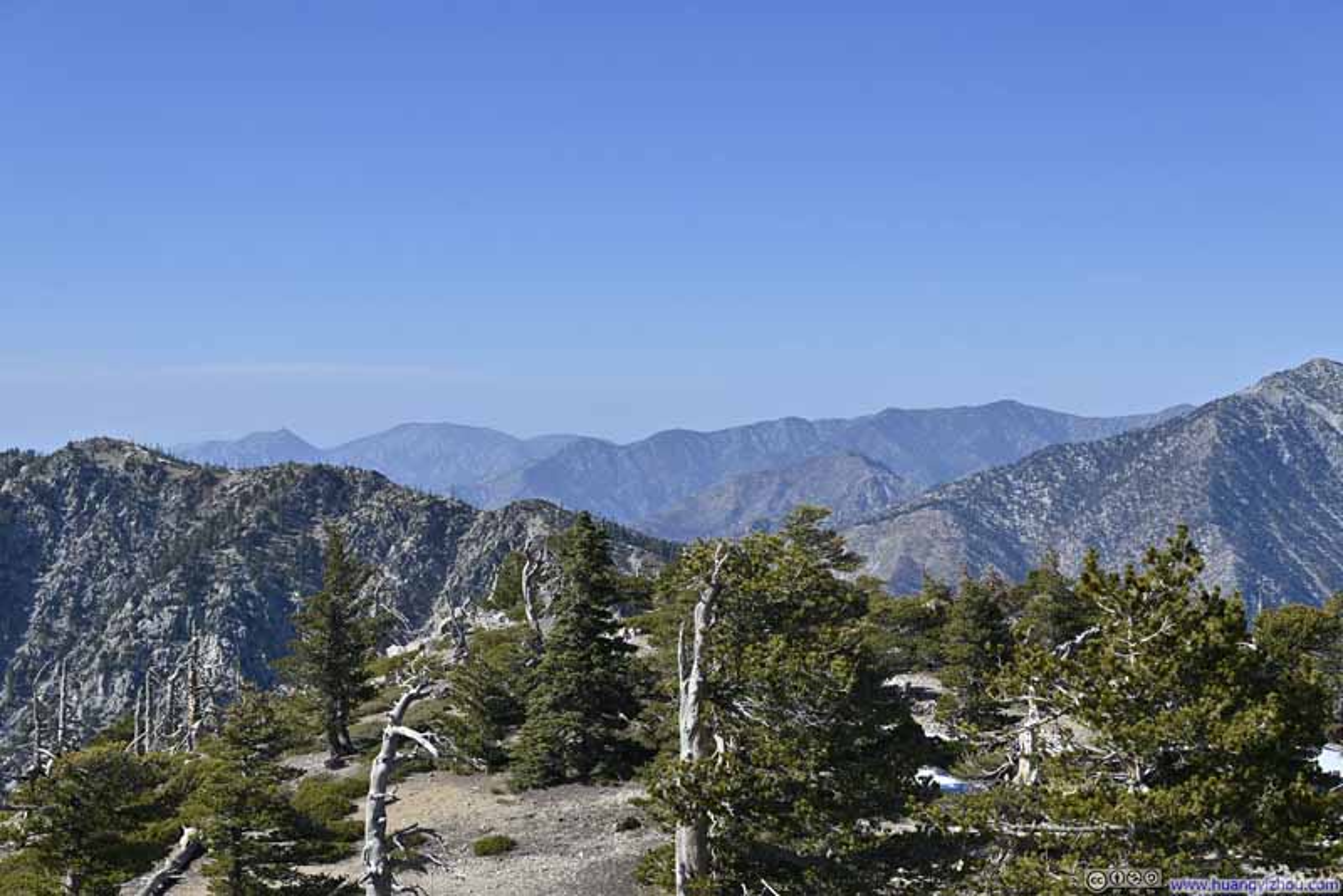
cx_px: 672
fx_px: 2127
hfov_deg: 35.0
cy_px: 448
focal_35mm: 57
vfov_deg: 23.8
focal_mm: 57
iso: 100
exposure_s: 1/1000
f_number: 6.3
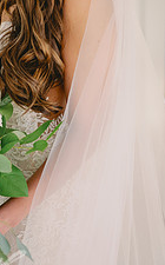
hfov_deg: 12.6
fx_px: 736
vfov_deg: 20.3
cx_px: -9
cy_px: 68
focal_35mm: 102
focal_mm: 50
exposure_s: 1/320
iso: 320
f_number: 2
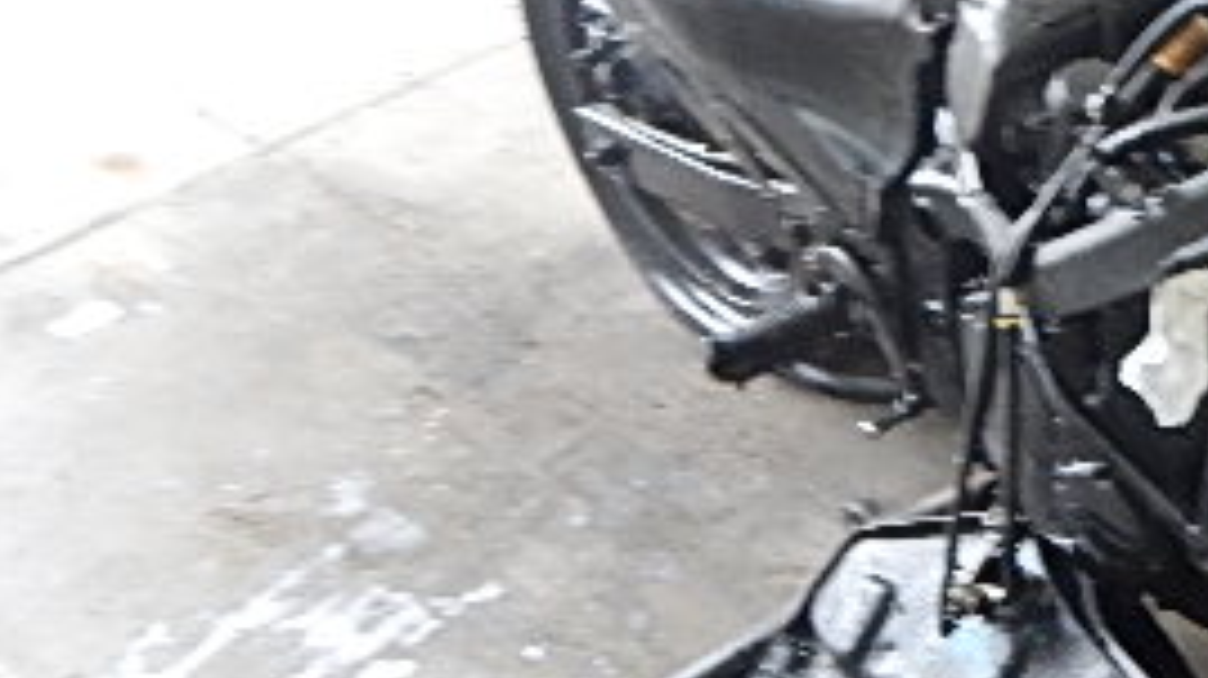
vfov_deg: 21.0
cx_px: 1419
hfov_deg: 31.3
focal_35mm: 57
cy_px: 296
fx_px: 1825
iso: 400
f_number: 3
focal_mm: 4
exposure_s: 1/25
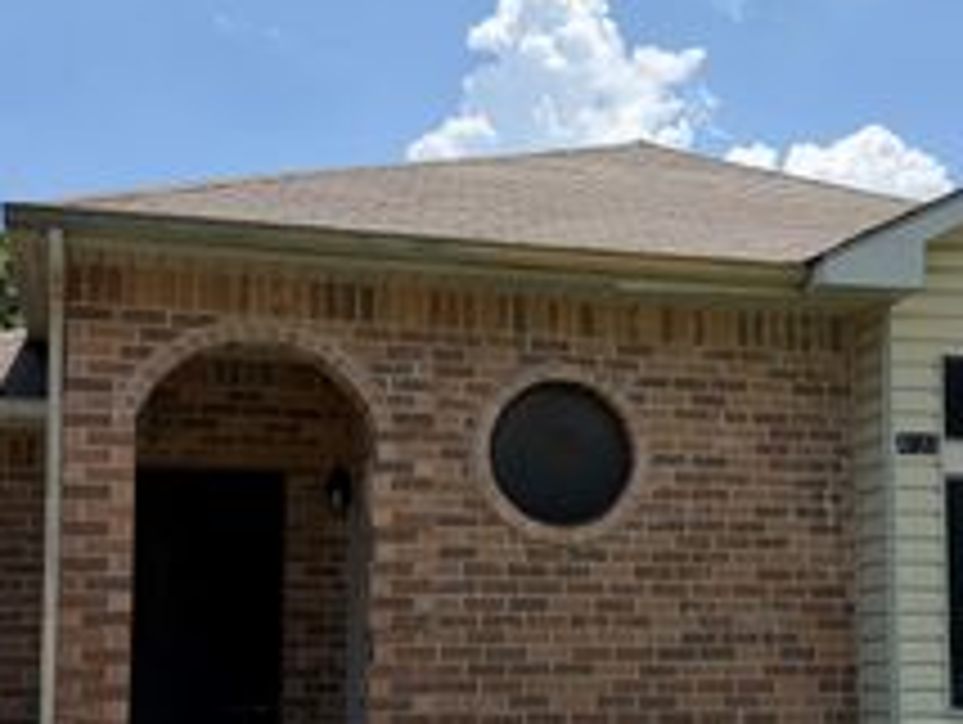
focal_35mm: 56
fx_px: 1560
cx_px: 612
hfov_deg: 34.1
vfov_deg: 25.9
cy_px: 506
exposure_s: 1/4405
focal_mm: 6.76
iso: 80
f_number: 1.78
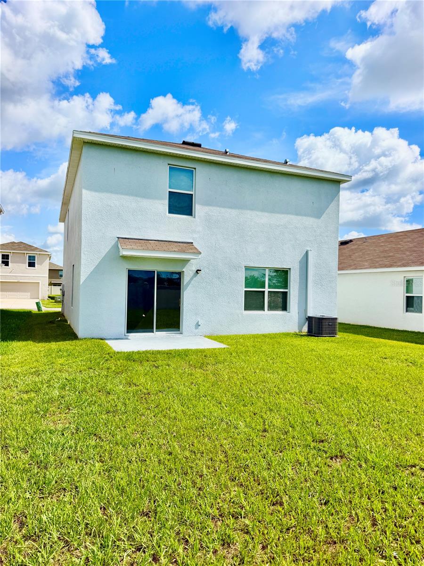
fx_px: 392
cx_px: 212
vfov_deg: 71.6
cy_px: 283
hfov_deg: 56.8
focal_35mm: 24
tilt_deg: -1.4
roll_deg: -3.2
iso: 80
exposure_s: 1/8130
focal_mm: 6.76
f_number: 1.78
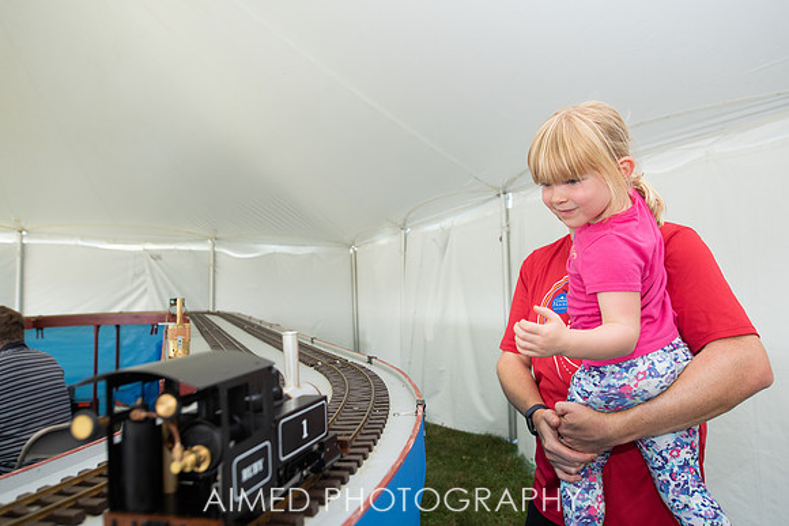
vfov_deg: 50.7
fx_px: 555
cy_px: 249
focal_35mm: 25
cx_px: 416
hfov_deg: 70.8
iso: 100
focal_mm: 24
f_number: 5
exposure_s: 1/200
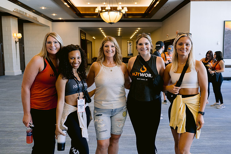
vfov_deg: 37.9
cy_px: 77
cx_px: 116
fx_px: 225
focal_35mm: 35
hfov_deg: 54.4
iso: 800
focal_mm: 35
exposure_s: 1/80
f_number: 4
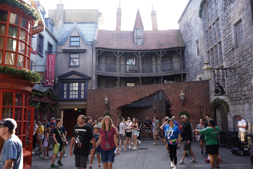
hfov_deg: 65.5
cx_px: 126
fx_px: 197
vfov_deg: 46.4
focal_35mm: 28
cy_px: 84
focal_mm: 28
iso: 200
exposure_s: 1/100
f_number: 5
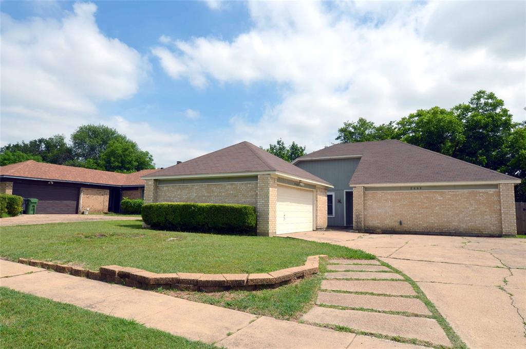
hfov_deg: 73.9
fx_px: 350
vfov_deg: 52.9
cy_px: 174
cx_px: 263
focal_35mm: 24
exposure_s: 1/200
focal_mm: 16
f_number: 13
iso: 100
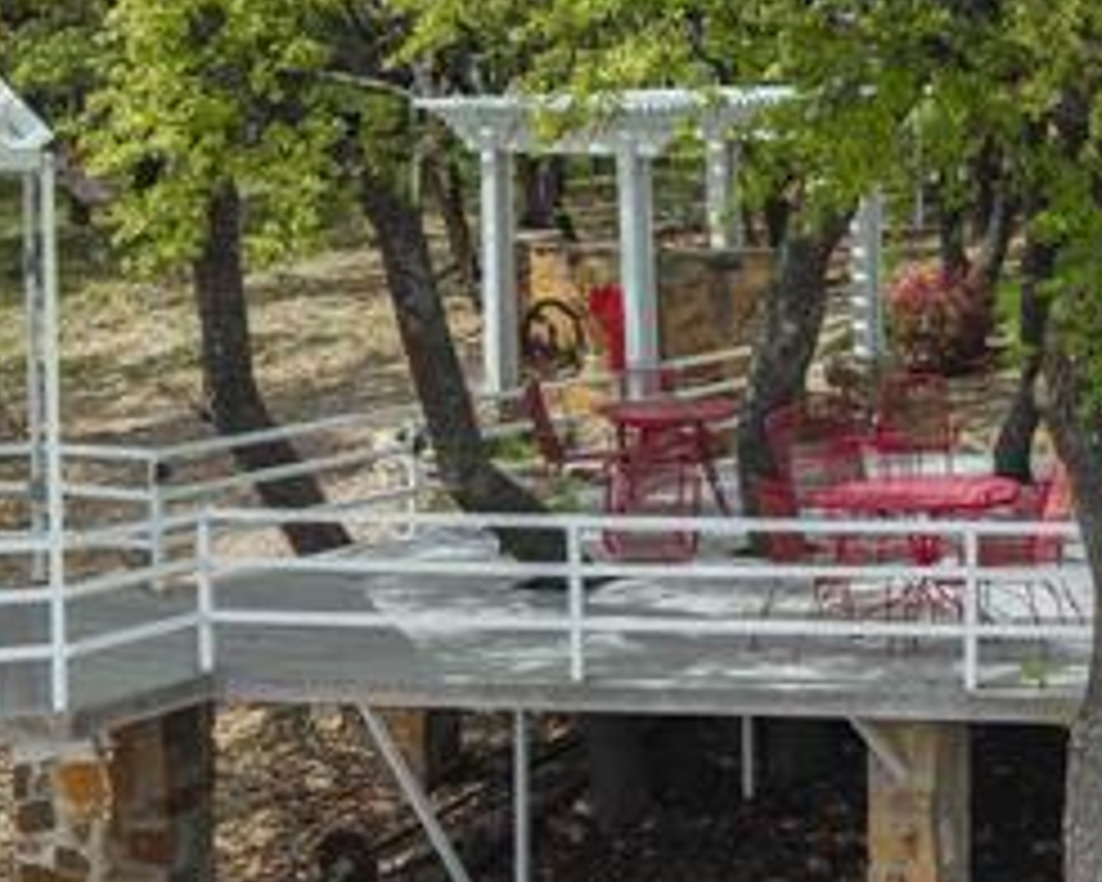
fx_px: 3196
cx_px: 1093
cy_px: 284
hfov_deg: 19.0
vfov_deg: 15.7
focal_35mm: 98
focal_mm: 8.67
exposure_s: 1/5000
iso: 220
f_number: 1.8
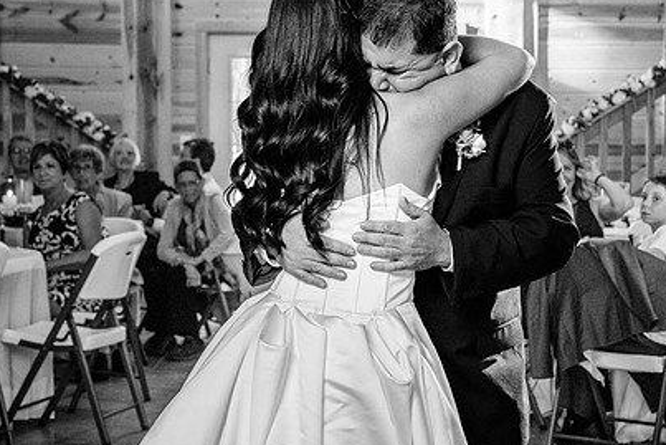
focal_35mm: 101
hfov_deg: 20.2
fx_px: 1869
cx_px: 351
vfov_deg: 13.6
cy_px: 223
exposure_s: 1/200
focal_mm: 64
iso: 2000
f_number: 5.6
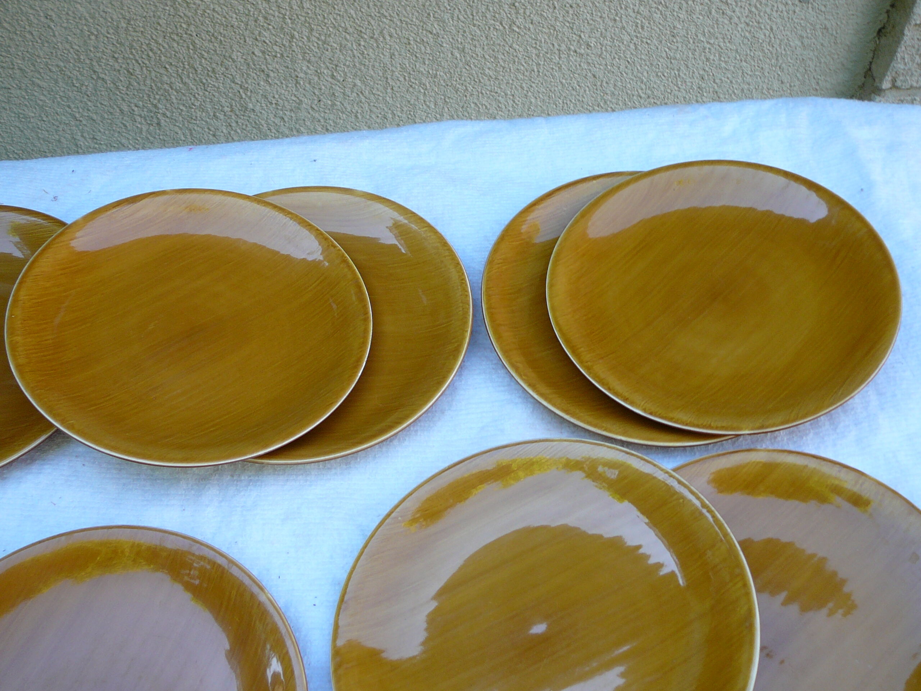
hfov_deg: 45.8
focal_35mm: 41
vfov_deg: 35.1
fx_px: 1091
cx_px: 460
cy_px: 346
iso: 80
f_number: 3.1
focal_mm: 6.1
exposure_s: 1/50
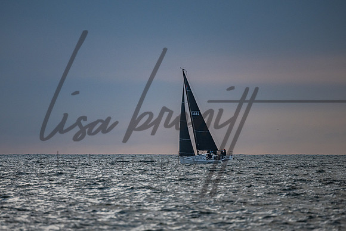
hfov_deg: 3.8
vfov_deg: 2.5
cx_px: 158
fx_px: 5278
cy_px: 110
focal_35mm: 549
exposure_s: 1/2000
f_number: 5.6
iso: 400
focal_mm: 400
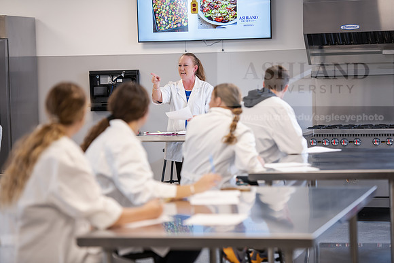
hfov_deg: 16.4
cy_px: 132
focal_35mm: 125
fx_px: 1368
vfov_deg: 11.0
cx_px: 197
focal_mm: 125
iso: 800
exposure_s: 1/200
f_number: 3.2
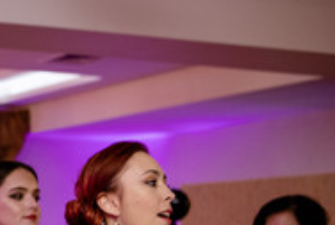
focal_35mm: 119
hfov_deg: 15.3
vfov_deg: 11.3
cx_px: -223
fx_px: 1109
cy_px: 272
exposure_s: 1/200
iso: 1000
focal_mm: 23
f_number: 2
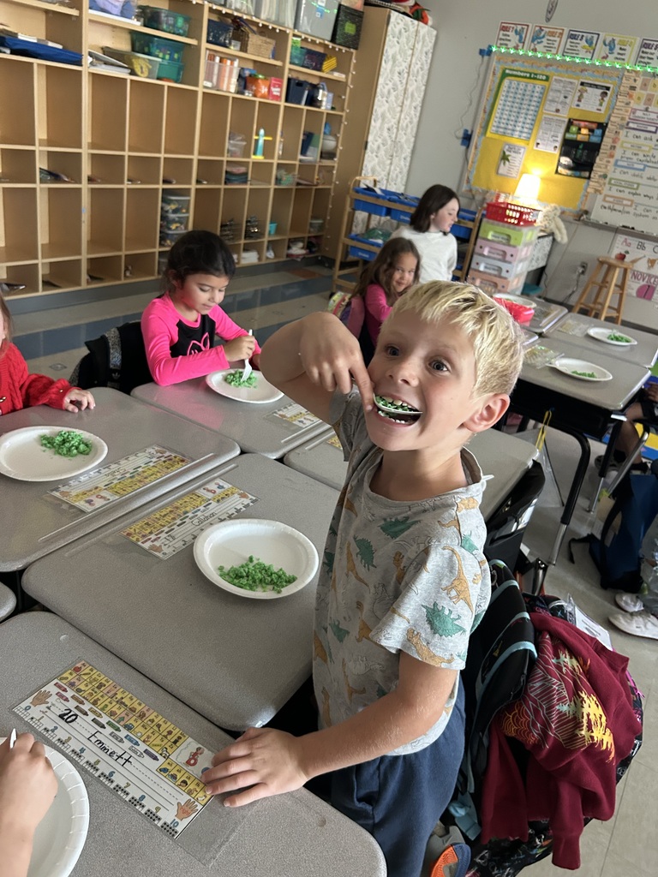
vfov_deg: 67.3
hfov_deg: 53.1
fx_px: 659
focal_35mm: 26
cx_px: 329
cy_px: 438
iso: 400
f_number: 1.5
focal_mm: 5.7
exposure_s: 1/60
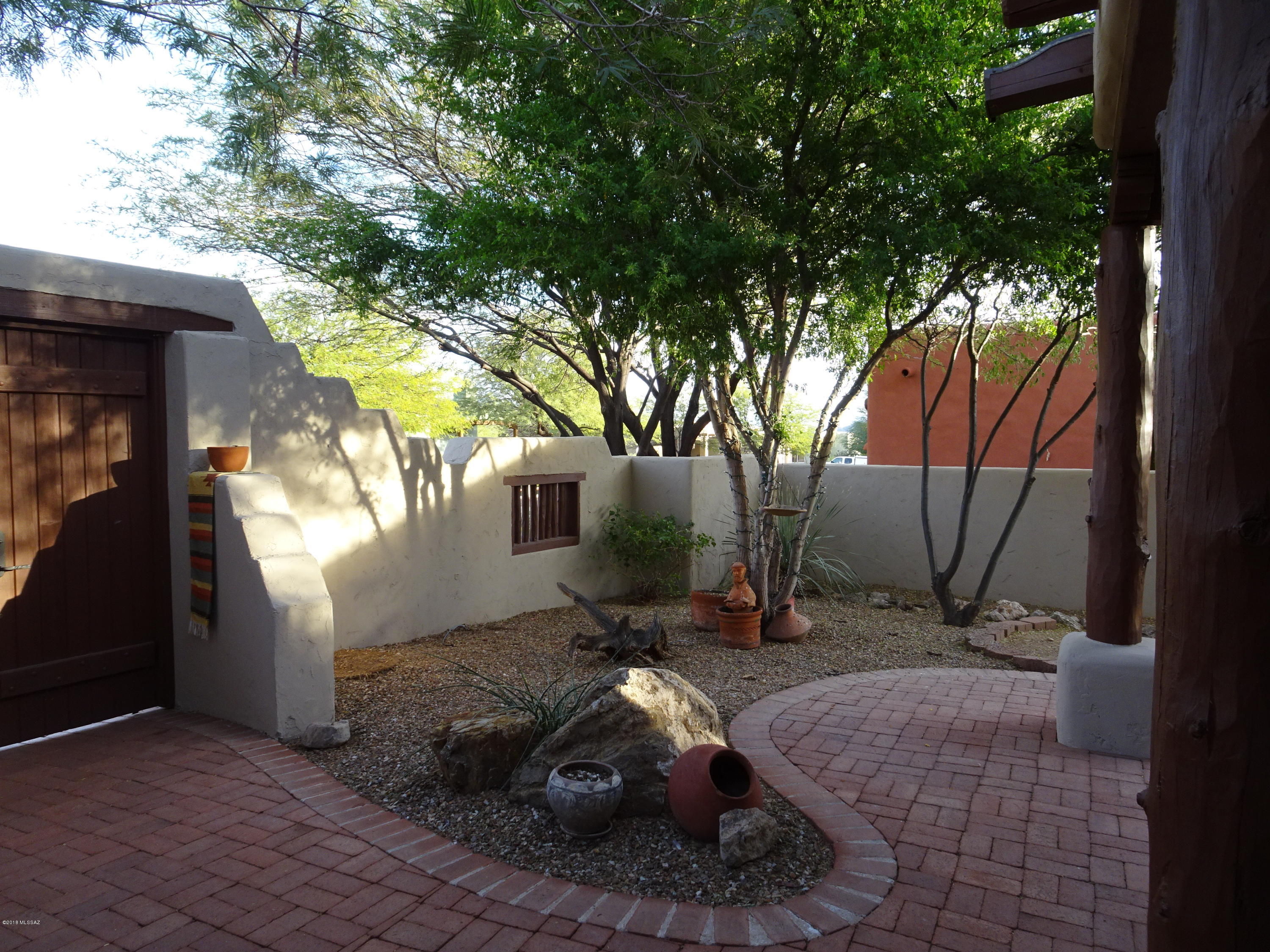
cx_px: 635
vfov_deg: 56.8
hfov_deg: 71.6
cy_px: 476
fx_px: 881
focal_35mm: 24
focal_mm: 4.1
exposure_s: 1/80
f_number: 3.5
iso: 80
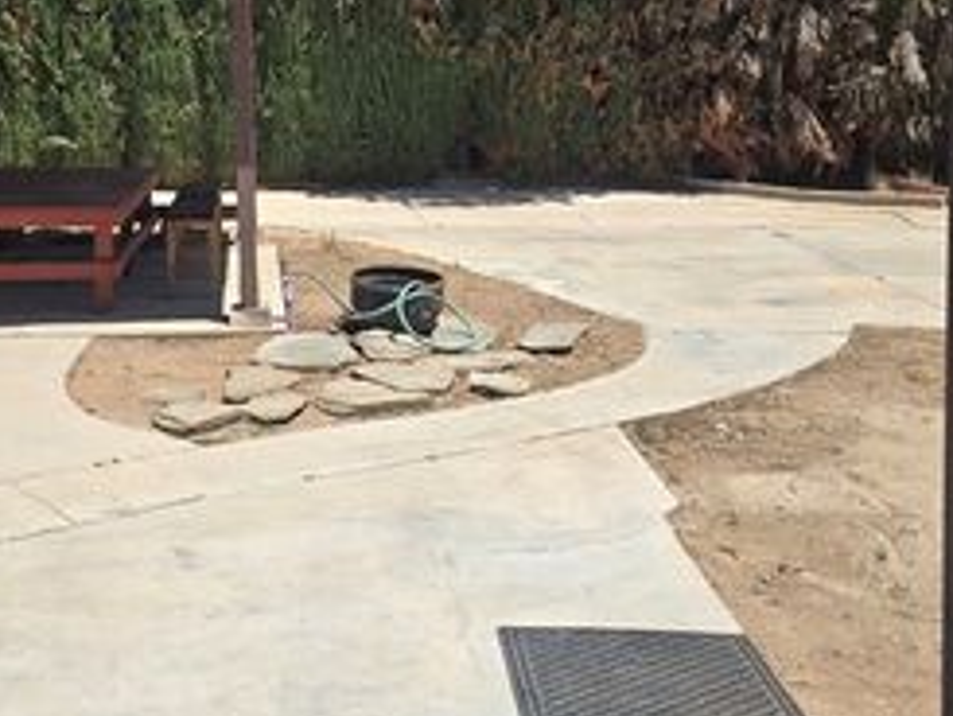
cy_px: 165
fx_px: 1295
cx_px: 307
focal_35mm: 47
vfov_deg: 30.3
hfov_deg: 39.9
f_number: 1.7
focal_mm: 6.3
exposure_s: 1/897
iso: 12
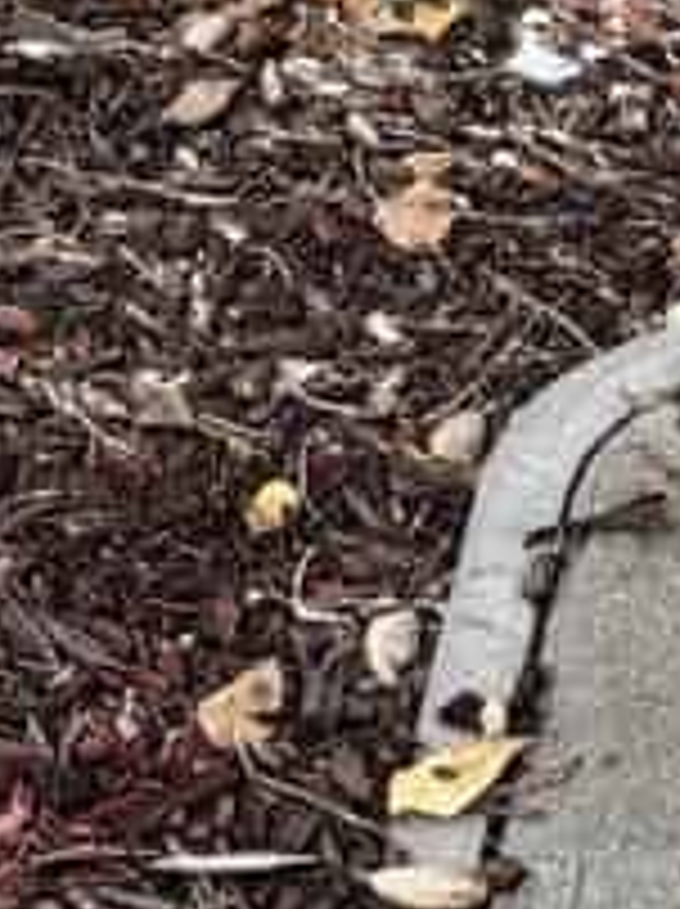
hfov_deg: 7.2
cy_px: -1346
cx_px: 126
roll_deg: -0.1
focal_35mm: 206
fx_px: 5407
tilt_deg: -16.3
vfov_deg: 8.7
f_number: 1.6
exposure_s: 1/666
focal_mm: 5.96
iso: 50
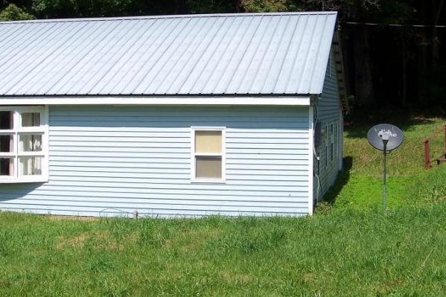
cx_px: 185
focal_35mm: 64
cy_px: 98
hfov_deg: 31.4
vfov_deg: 21.1
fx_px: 793
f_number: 4
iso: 64
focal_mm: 5.85
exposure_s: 1/500
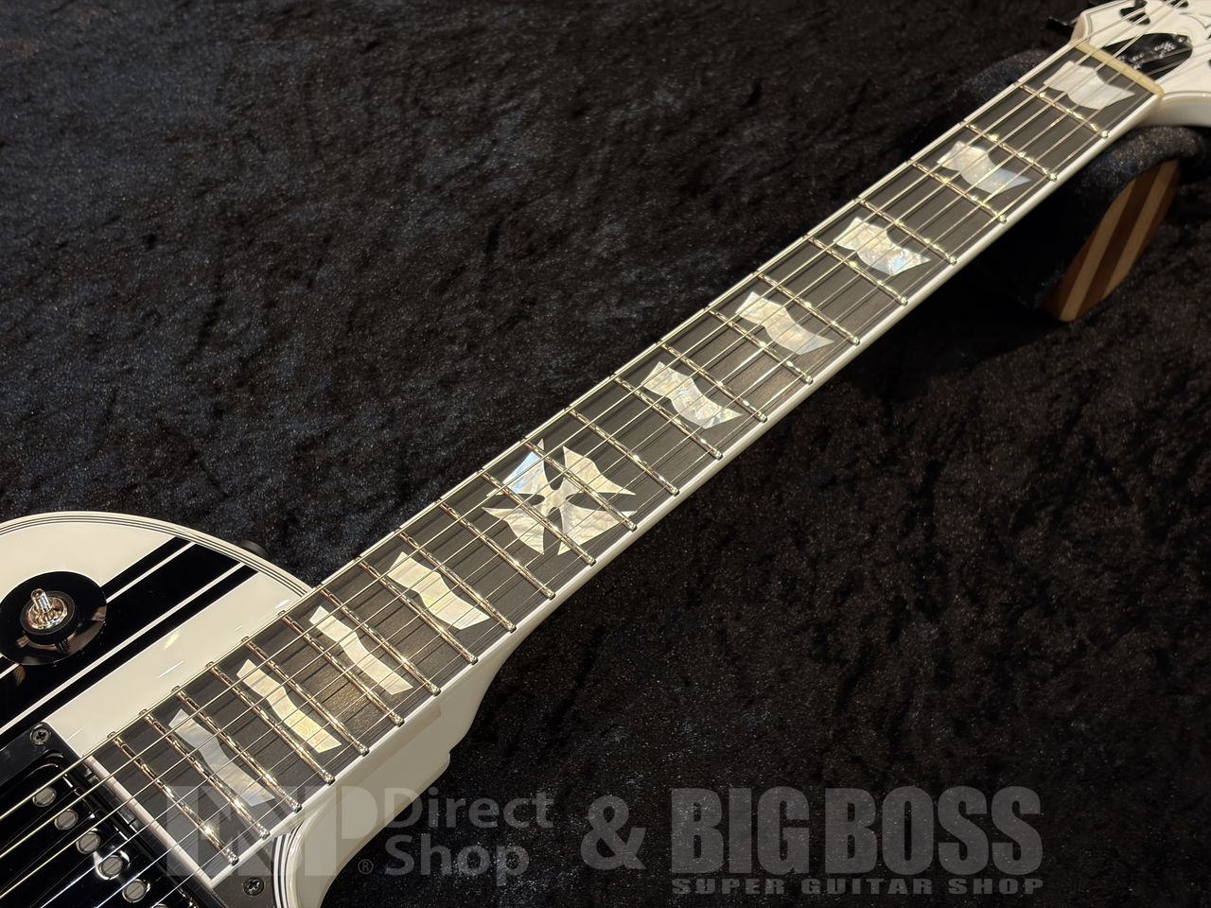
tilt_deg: -49.4
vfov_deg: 28.0
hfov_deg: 36.8
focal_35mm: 52
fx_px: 1819
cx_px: 606
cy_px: 454
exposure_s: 1/60
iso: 80
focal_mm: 5.96
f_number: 1.6
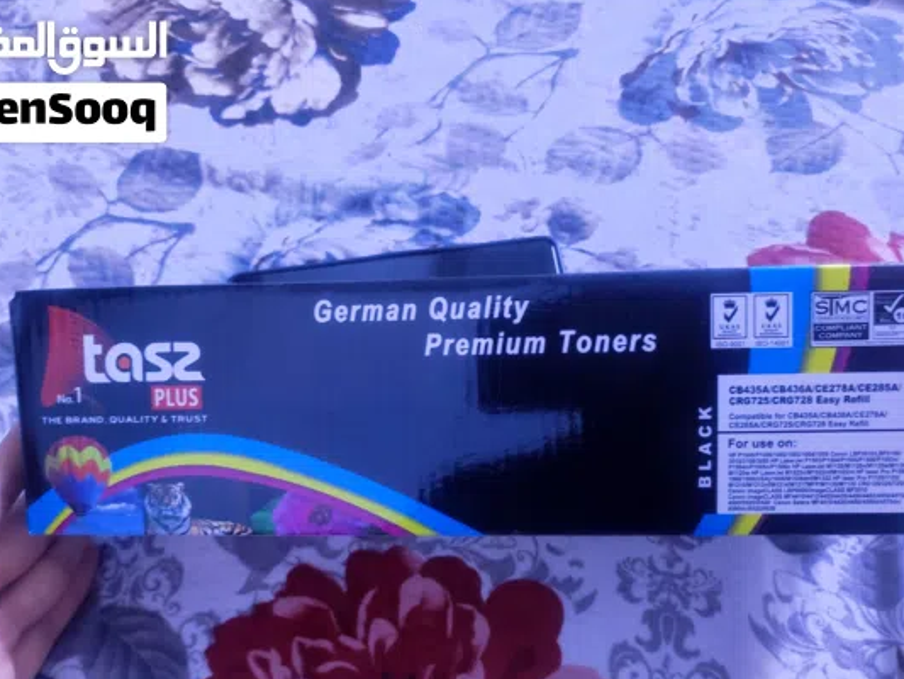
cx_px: 422
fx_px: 784
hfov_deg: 59.9
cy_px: 387
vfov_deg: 46.7
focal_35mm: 30
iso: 1274
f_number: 1.79
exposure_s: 1/33
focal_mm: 4.7
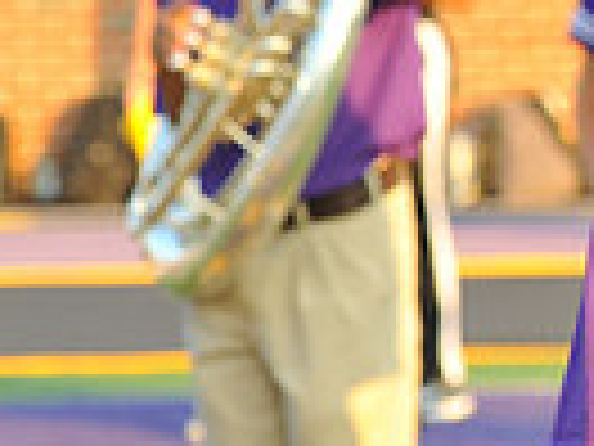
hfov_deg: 3.2
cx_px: 1296
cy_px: 149
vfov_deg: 2.4
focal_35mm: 613
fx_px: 10519
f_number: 7.1
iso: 250
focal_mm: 145
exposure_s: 1/80
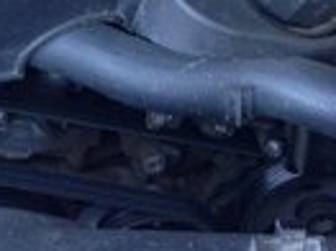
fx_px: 1610
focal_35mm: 166
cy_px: -255
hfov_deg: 11.8
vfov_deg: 8.5
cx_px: -8
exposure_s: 1/24
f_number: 2.4
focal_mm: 4.12
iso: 50
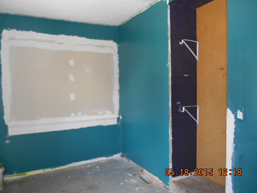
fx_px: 193
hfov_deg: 67.3
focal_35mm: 26
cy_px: 96
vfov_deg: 53.1
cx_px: 128
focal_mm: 4.7
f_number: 3.4
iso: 220
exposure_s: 1/25
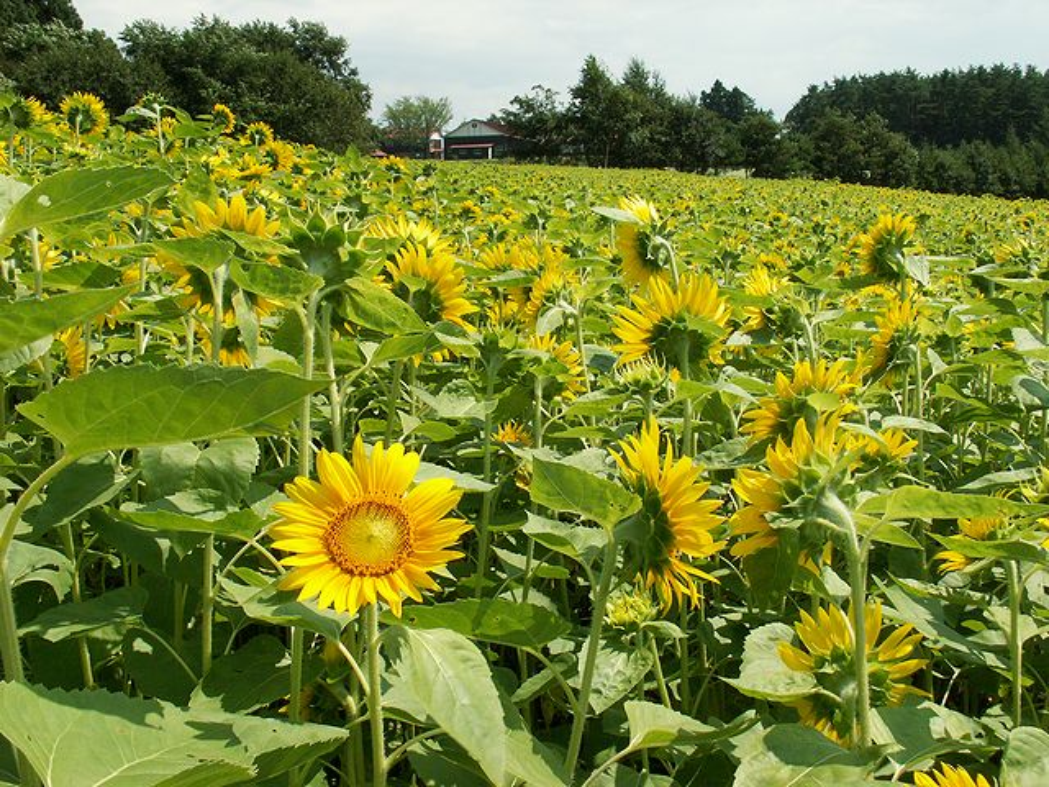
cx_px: 524
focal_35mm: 35
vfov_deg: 40.7
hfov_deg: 52.6
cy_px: 394
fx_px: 1061
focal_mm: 5.86
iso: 50
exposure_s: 1/250
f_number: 7.1
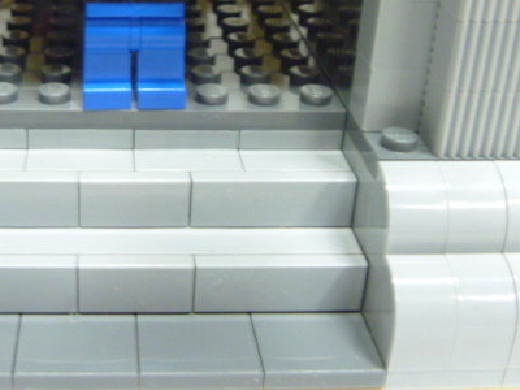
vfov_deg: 25.9
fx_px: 841
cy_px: 120
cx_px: 130
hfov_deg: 33.7
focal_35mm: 56
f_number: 3.5
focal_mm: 6.3
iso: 400
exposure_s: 1/5
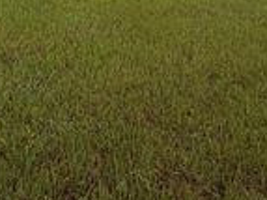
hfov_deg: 38.4
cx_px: 84
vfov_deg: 23.0
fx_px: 378
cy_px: -113
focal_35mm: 49
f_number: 2.2
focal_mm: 2.22
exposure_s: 1/502
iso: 50
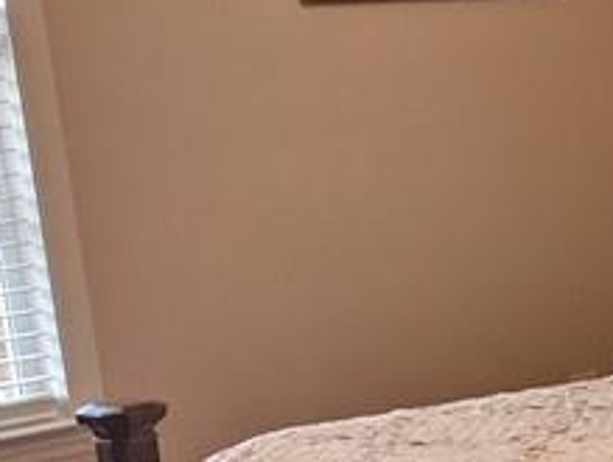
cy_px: 596
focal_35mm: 126
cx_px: 1237
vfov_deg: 11.5
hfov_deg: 13.4
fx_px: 2235
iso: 84
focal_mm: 4.38
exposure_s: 1/120
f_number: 1.73
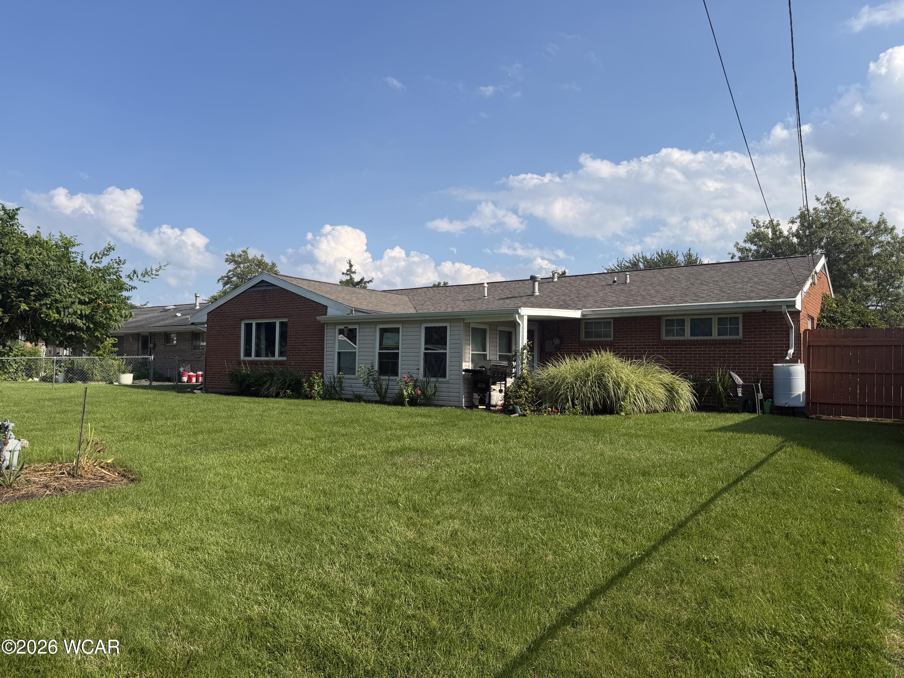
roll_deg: -1.0
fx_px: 627
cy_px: 339
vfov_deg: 56.8
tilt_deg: +2.0
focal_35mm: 24
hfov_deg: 71.6
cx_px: 452
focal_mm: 6.76
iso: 80
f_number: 1.78
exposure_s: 1/4975
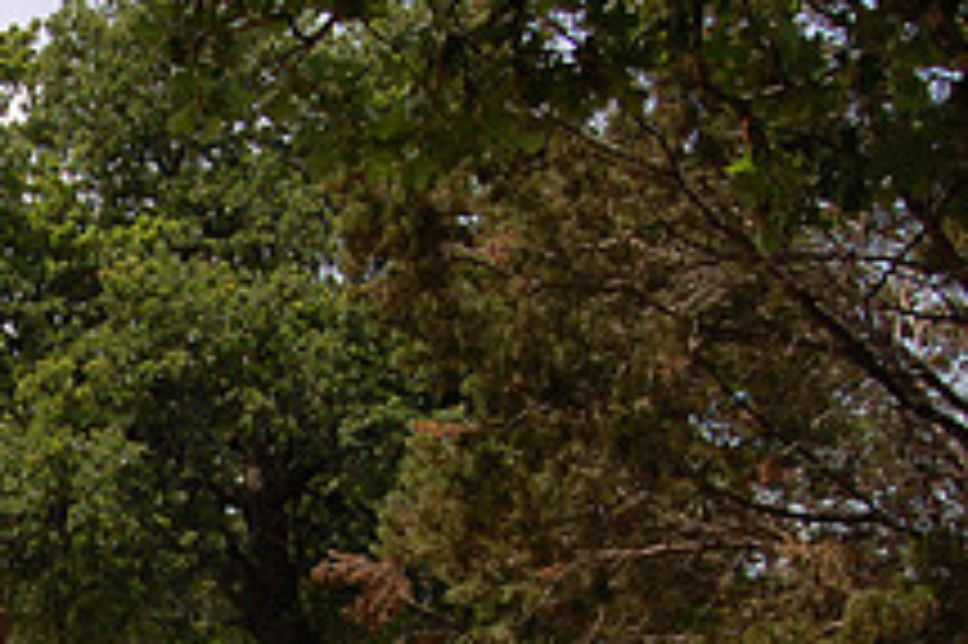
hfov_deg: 25.8
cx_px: -81
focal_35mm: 73
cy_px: 734
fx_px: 1961
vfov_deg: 17.9
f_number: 9
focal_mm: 18
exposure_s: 1/320
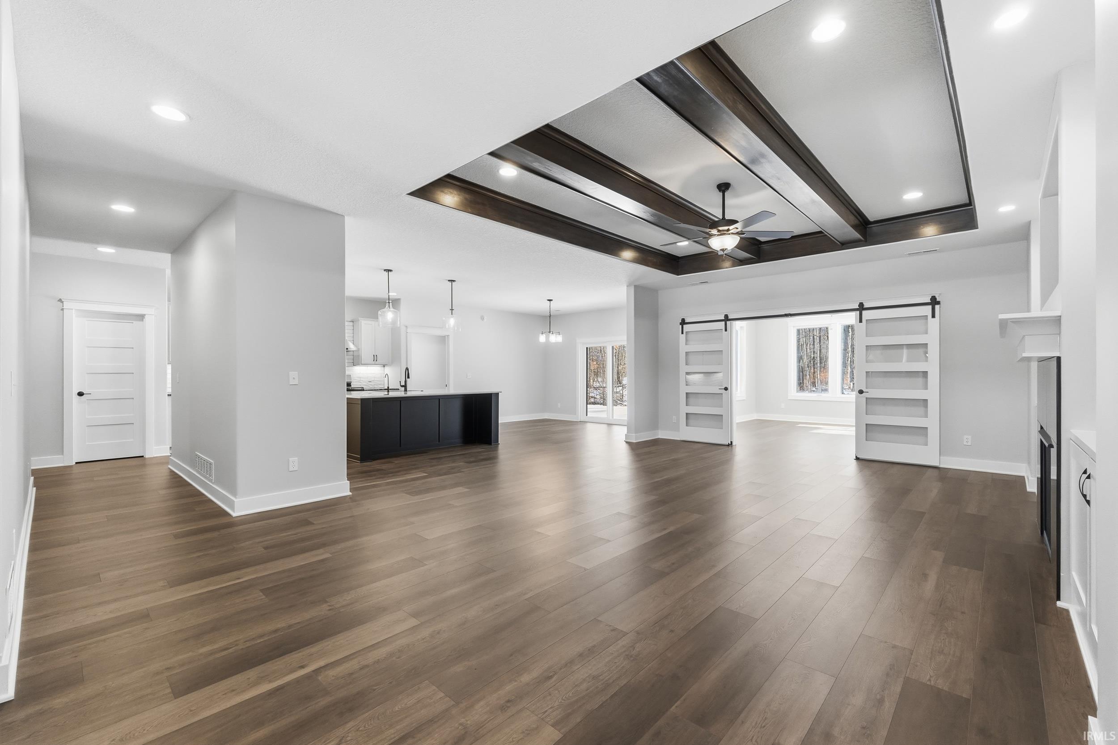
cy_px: 372
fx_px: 466
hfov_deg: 100.4
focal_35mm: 15
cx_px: 559
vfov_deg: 77.3
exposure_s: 1/2000
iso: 800
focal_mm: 10
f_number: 4
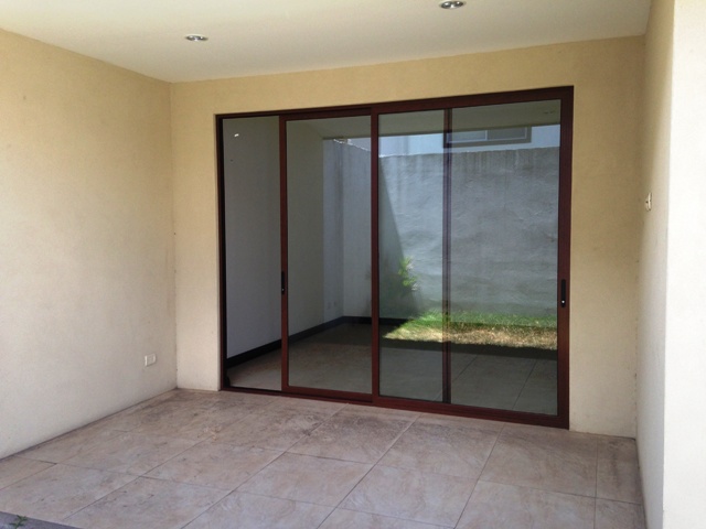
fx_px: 673
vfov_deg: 42.9
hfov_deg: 55.4
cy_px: 264
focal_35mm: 33
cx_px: 353
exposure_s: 1/205
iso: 50
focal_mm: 4.12
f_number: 2.4
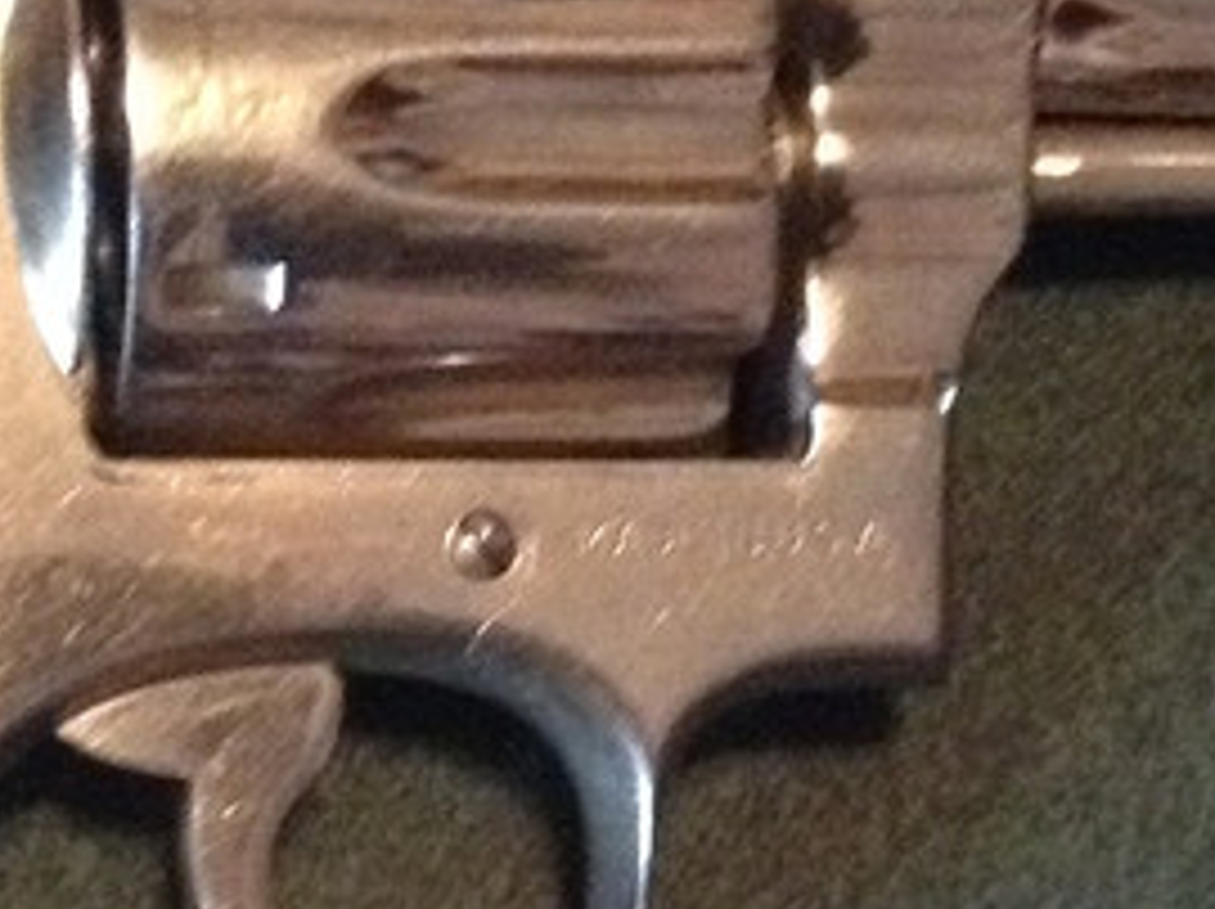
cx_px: 709
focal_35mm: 131
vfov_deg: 11.1
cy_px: 1102
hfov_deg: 15.1
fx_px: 4594
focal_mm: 3.3
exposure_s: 1/15
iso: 640
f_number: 2.4
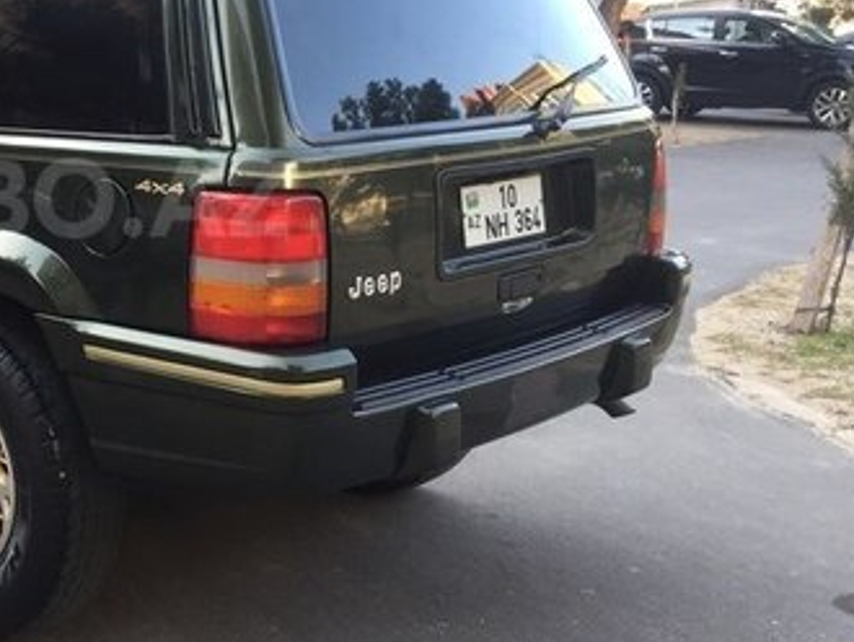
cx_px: 23
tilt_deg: -6.5
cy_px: 198
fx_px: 1432
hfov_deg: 31.1
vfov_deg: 25.1
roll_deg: -1.5
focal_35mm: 58
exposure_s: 1/100
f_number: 2.2
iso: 50
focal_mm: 4.15
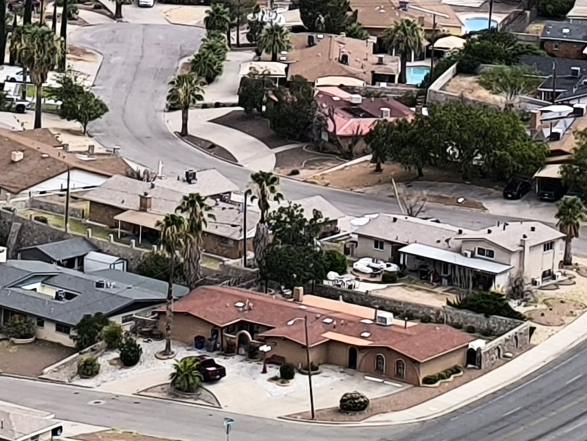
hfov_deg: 8.5
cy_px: -460
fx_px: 3969
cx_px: 247
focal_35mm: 234
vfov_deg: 6.2
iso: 50
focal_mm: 6.14
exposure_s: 1/520
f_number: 1.65
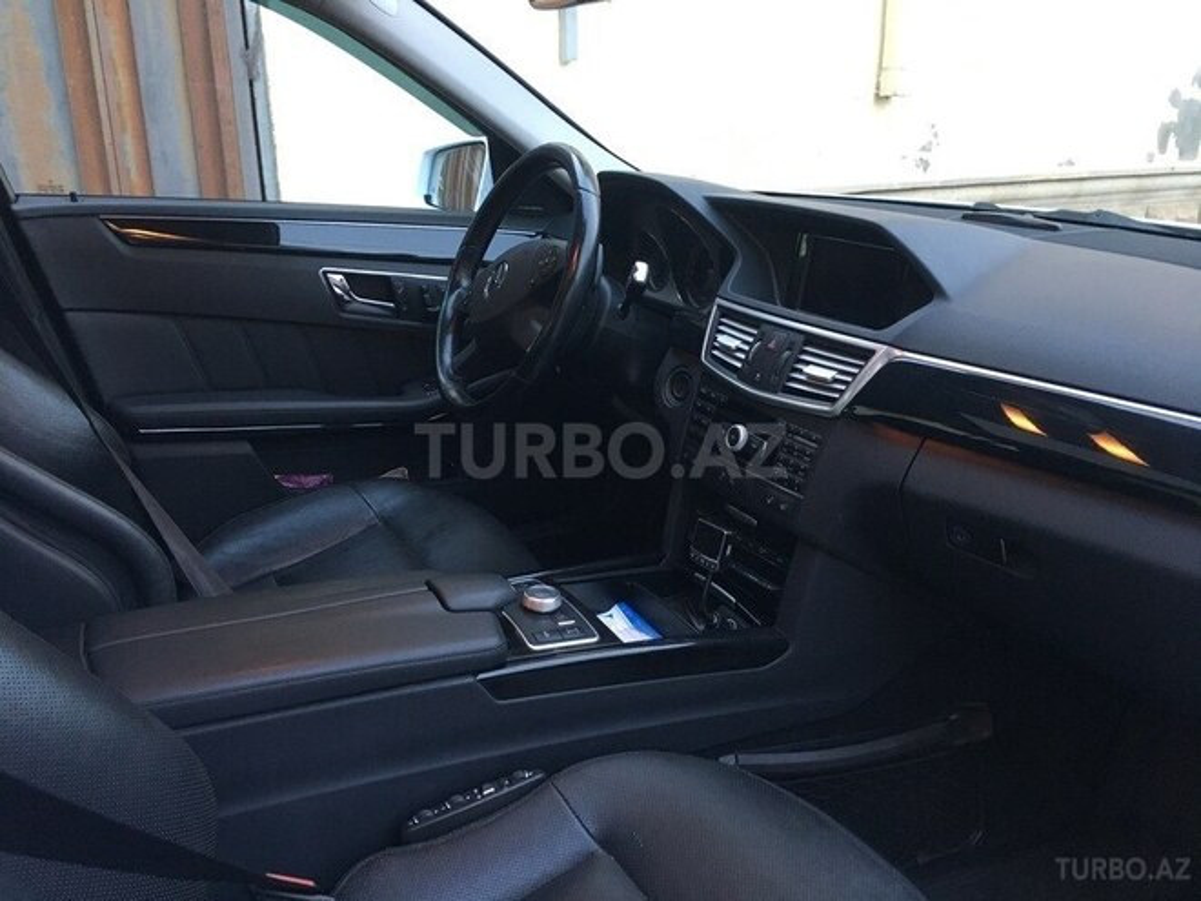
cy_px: 450
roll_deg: +0.1
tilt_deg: -17.6
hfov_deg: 61.7
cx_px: 600
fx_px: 1006
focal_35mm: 29
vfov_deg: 48.2
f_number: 2.2
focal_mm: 4.15
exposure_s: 1/33
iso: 200
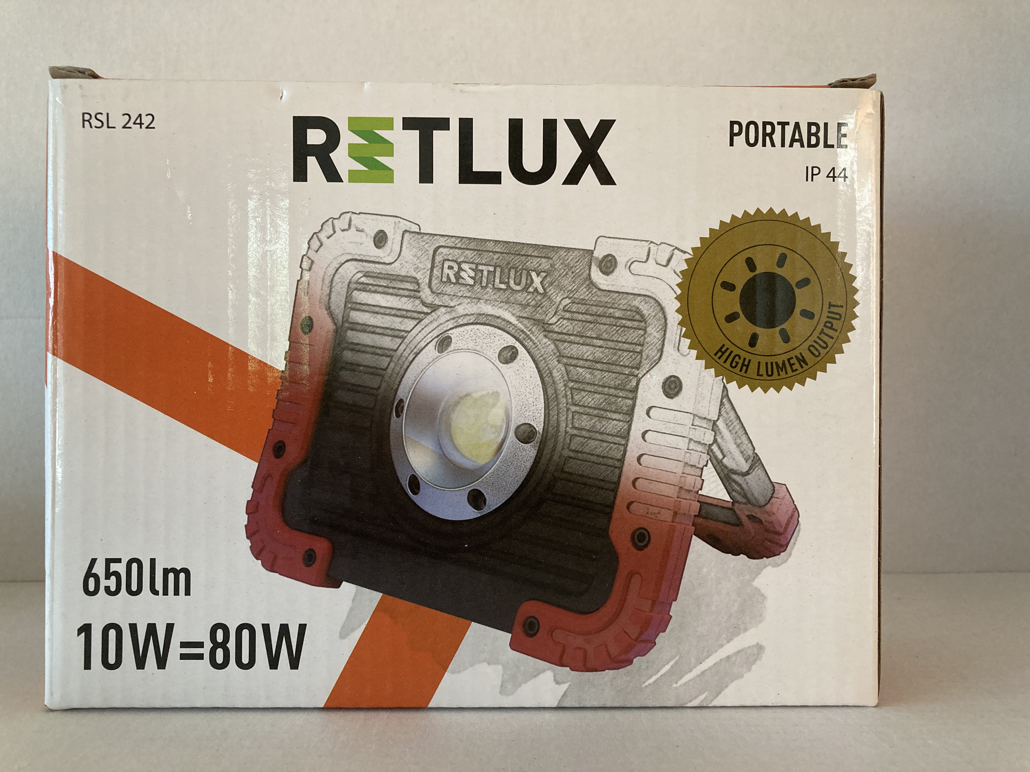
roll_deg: -0.2
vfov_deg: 49.7
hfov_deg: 63.4
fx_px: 833
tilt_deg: -0.3
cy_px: 386
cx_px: 515
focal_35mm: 28
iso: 200
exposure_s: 1/60
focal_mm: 3.99
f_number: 1.8
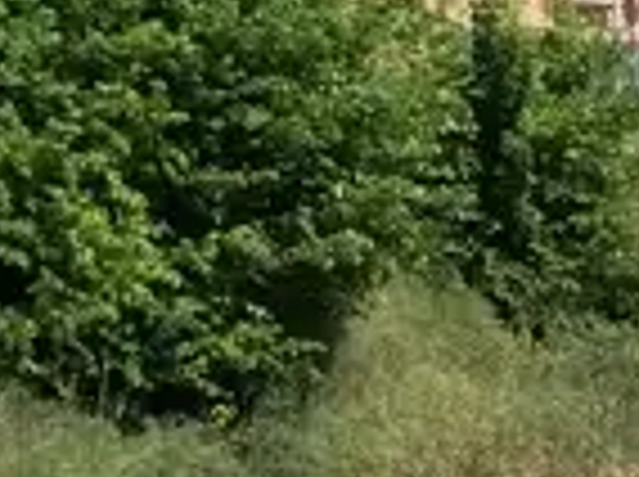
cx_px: 302
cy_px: -119
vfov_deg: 7.9
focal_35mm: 186
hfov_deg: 10.7
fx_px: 3428
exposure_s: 1/1546
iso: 32
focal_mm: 3.3
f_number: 2.4
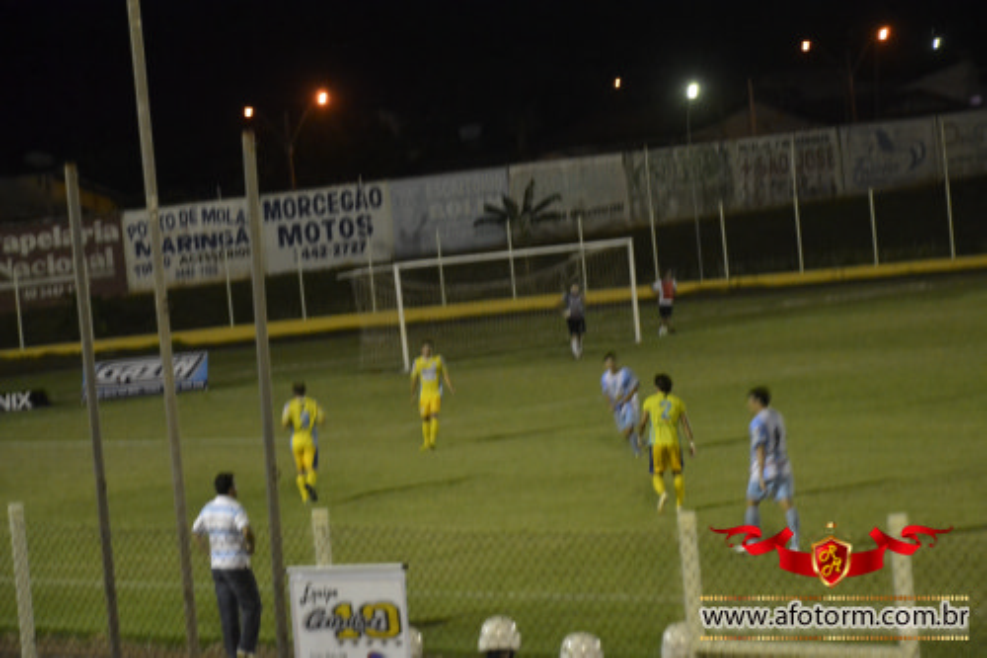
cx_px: 494
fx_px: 3700
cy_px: 329
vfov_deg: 10.2
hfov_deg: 15.2
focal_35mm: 135
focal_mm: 90
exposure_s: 1/25
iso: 3200
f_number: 5.6
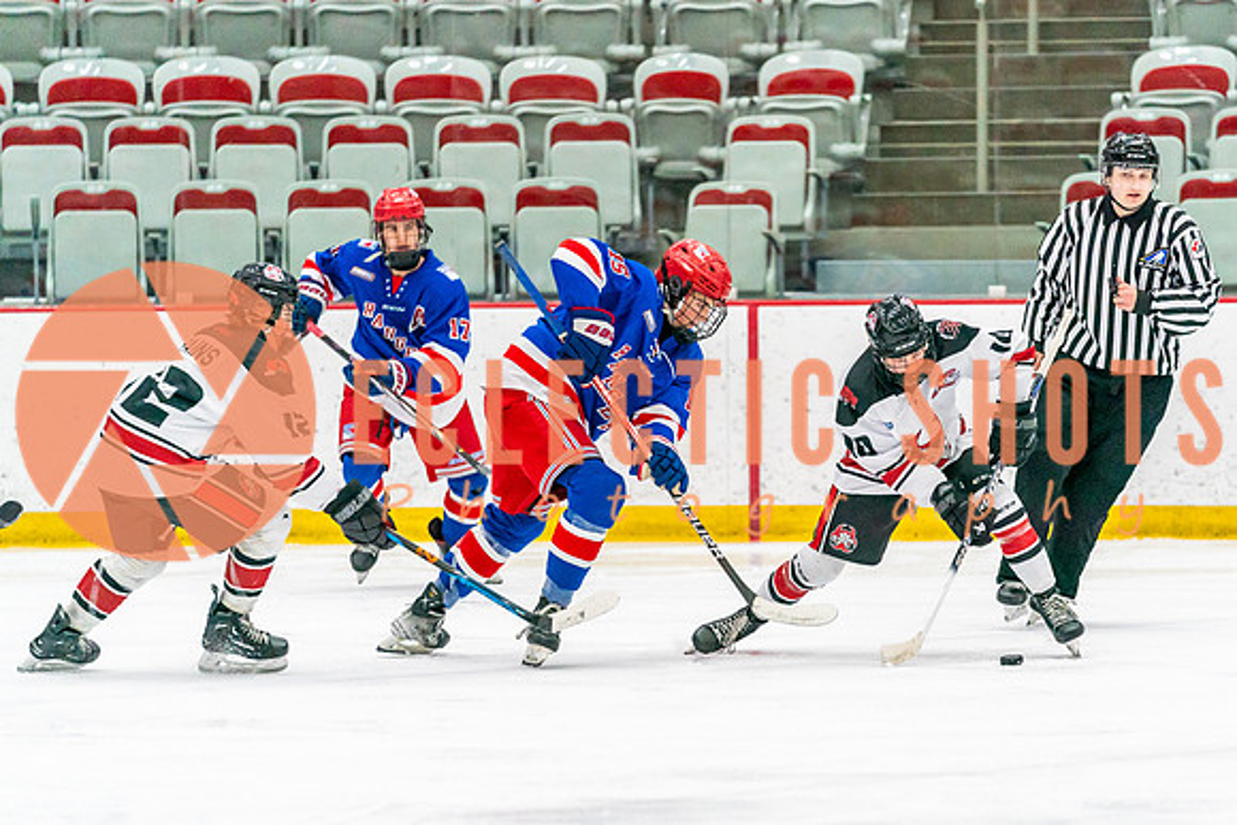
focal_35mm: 249
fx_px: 8567
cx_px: 735
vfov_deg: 5.5
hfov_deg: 8.3
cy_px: 500
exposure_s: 1/1250
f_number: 2.8
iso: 3200
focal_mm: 200
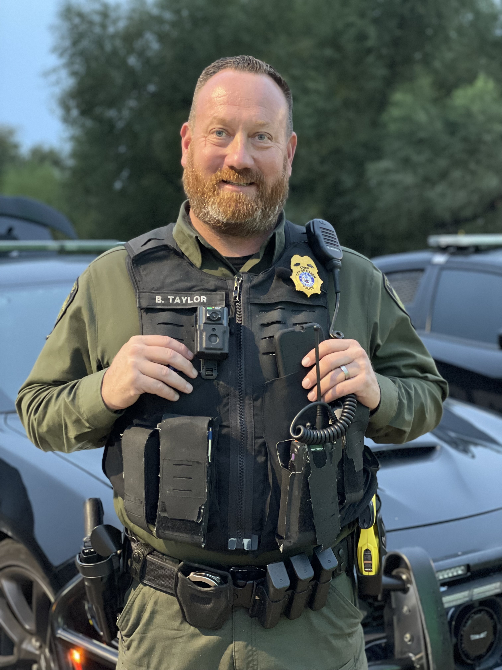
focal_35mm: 52
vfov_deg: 36.8
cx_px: 251
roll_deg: +1.2
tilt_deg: -5.0
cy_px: 335
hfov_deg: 28.0
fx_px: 1005
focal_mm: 6
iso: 400
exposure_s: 1/24
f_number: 2
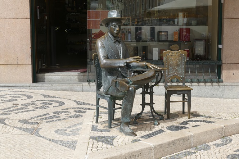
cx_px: 124
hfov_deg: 34.5
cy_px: 78
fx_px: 385
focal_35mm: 58
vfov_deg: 23.4
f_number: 8
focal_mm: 20.23
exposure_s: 1/200
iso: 125
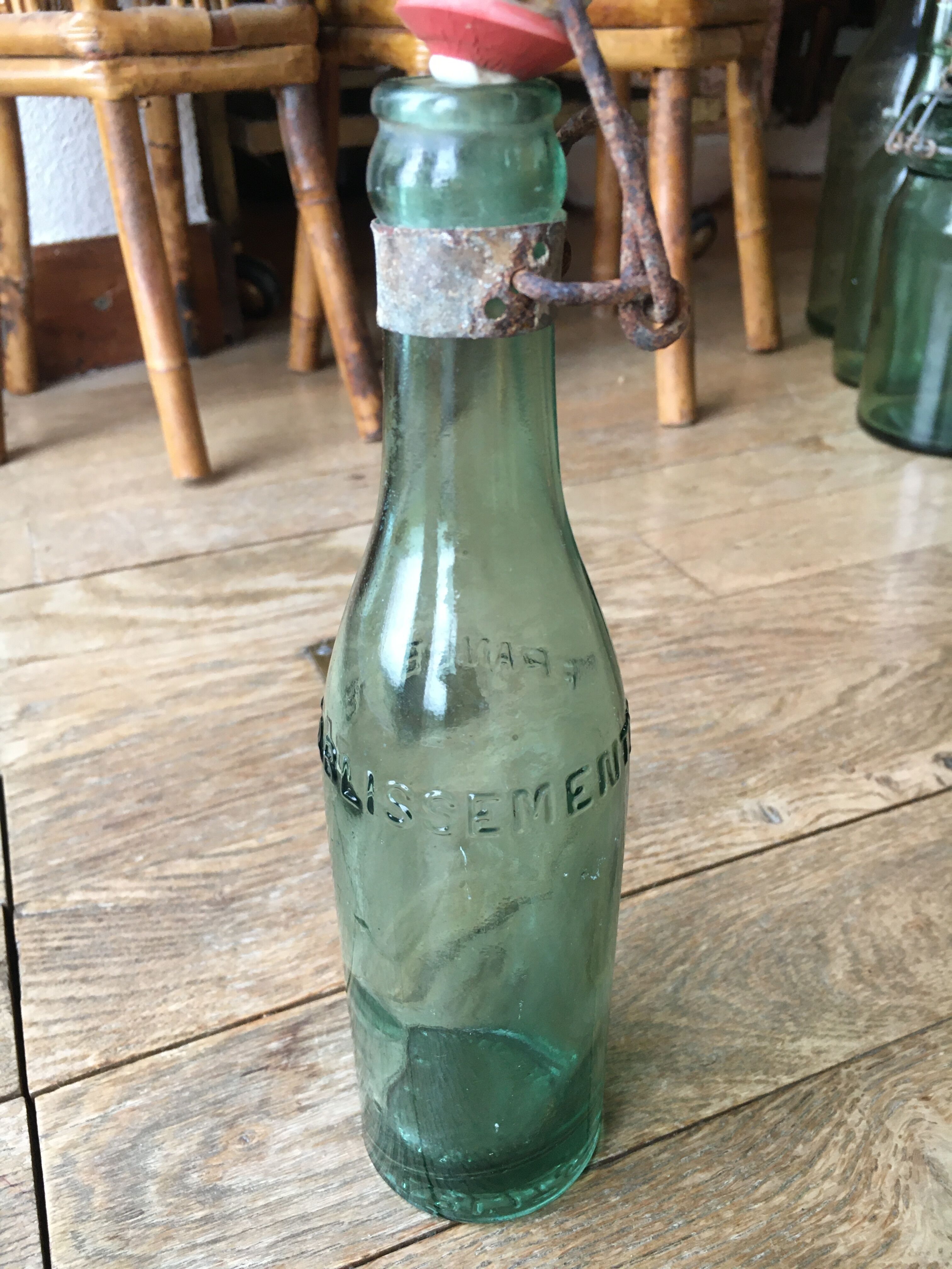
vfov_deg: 61.7
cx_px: 476
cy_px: 634
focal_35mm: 29
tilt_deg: -28.6
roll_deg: +0.7
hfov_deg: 48.2
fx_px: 1063
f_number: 2.2
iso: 100
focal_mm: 4.15
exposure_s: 1/33
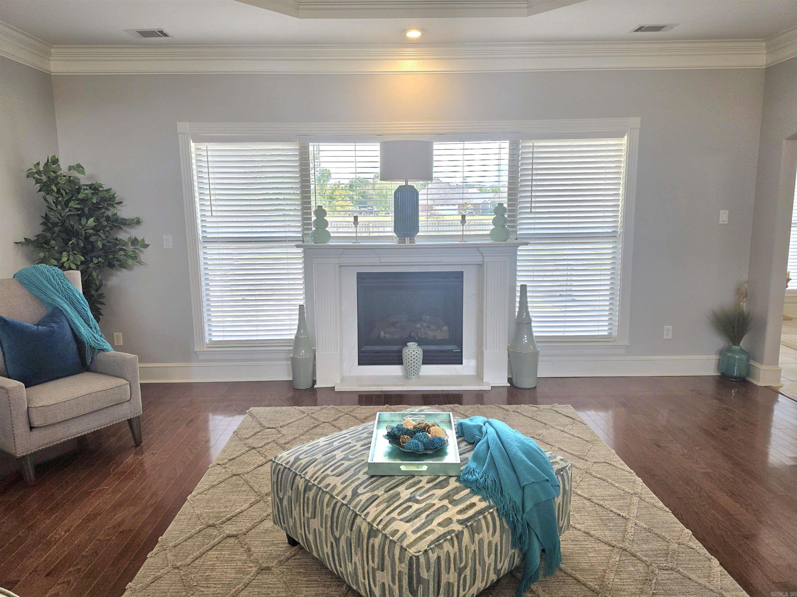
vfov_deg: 58.9
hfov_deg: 73.9
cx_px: 398
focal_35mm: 23
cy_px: 298
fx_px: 530
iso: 16
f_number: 1.4
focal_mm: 6.5
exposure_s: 1/120
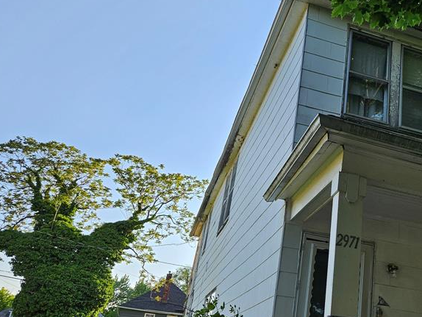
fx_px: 500
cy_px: 185
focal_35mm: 41
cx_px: 332
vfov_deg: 35.1
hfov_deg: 43.8
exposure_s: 1/661
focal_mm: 5.4
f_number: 1.8
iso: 25
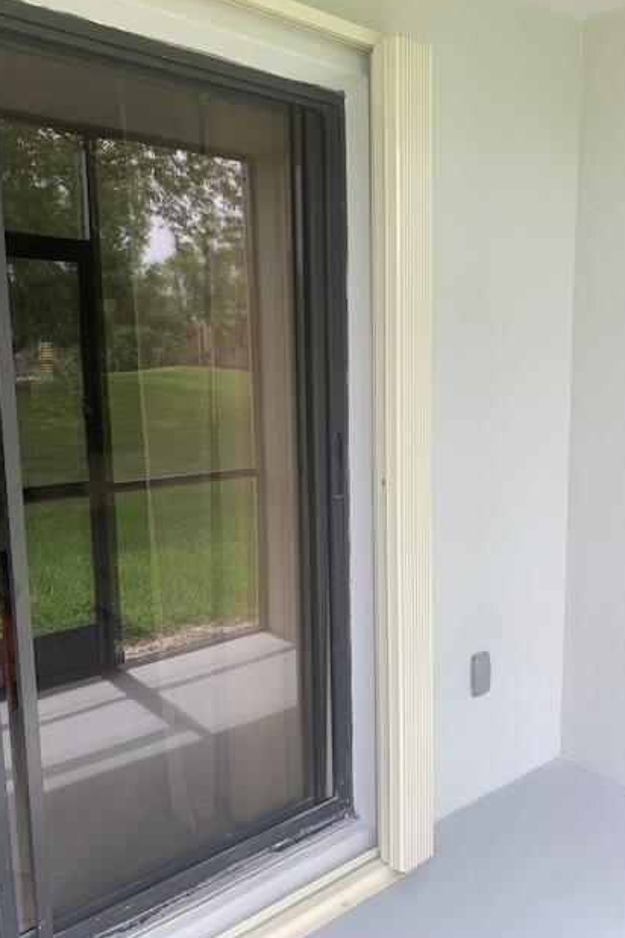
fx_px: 729
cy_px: 469
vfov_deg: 65.5
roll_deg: +1.1
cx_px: 308
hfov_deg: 46.4
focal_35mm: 28
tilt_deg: -7.1
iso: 25
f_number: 1.8
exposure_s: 1/209
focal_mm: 4.25
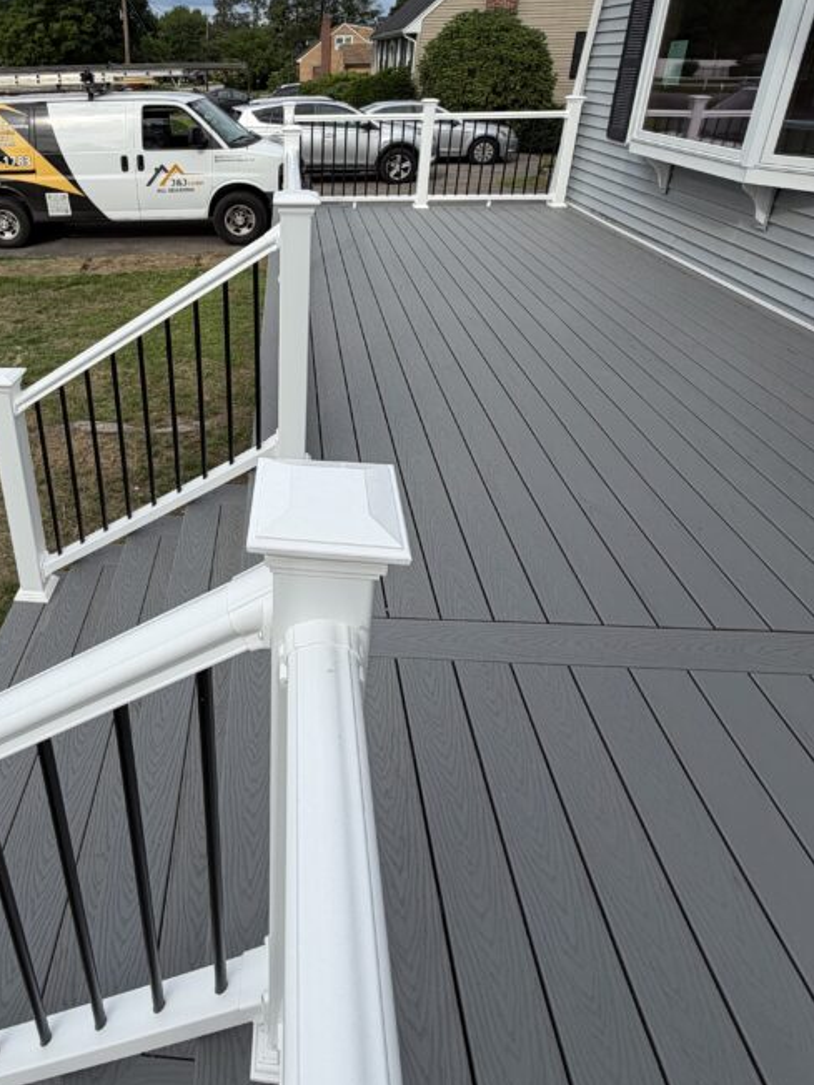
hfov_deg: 58.6
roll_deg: +1.9
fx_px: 690
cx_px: 228
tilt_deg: -23.0
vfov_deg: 74.0
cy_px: 359
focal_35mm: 22
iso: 20
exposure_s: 1/770
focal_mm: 2.22
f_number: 2.2
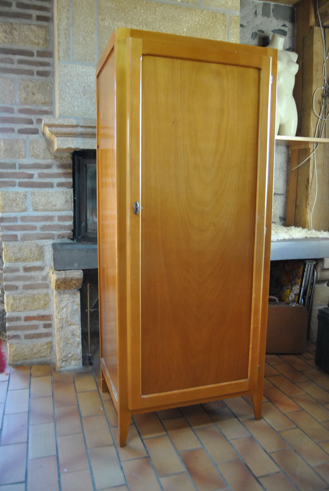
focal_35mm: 27
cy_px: 246
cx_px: 164
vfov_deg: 67.3
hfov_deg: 48.0
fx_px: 369
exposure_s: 1/30
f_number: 3.5
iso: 640
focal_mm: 18
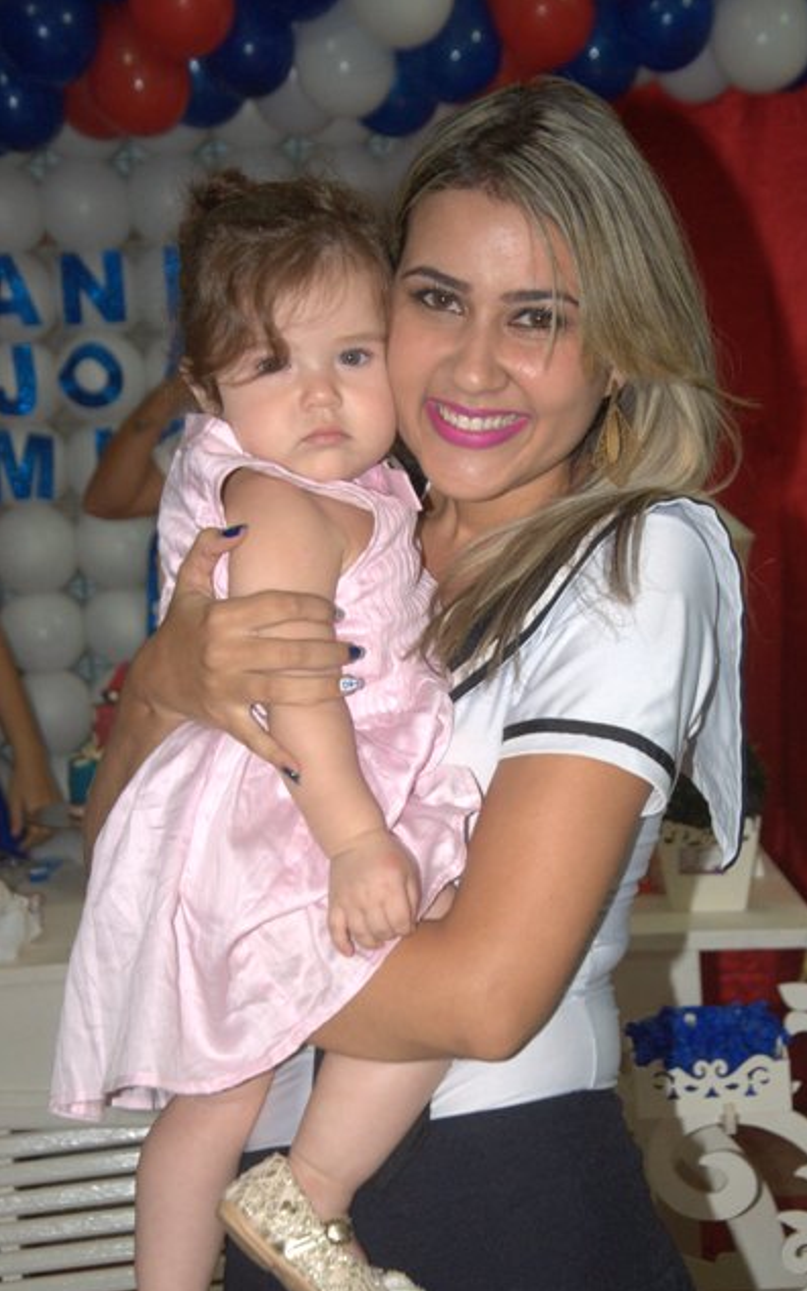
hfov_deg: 17.6
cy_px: 648
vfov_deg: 27.9
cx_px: 432
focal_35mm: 74
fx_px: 2605
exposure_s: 1/60
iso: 800
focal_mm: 48
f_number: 4.8
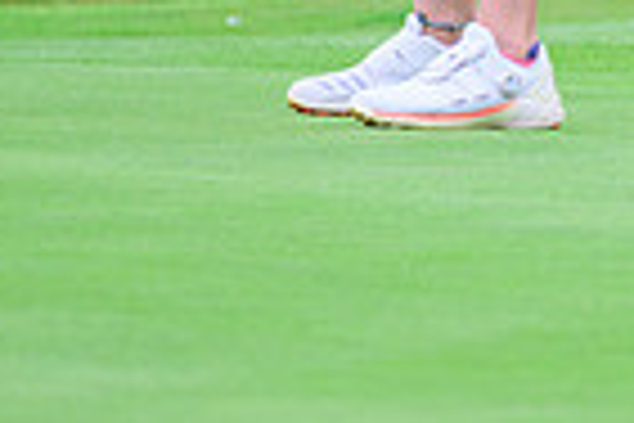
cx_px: 733
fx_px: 23844
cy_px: -425
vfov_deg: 1.0
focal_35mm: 1354
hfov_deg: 1.5
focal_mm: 330
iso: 1250
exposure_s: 1/1600
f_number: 5.6
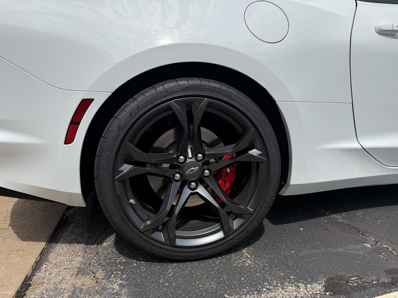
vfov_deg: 56.8
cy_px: 149
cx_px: 199
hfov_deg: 71.6
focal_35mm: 24
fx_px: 276
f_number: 1.78
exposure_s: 1/9091
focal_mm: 6.76
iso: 80
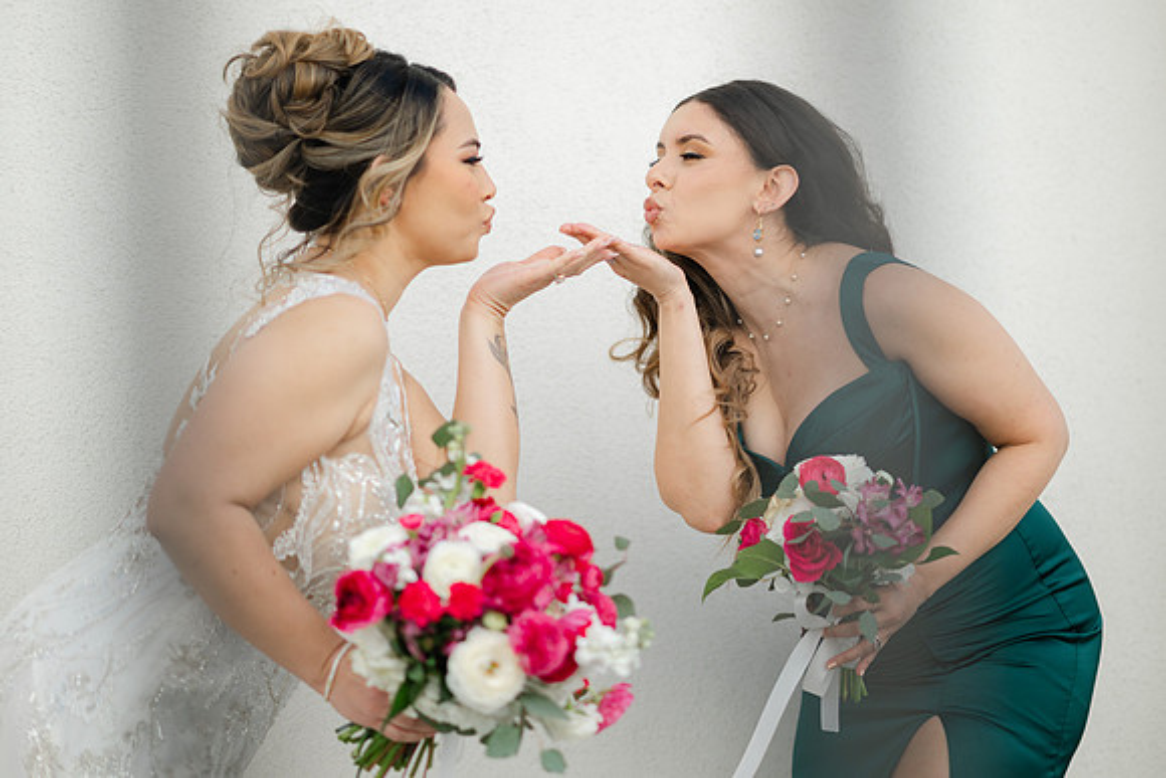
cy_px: 389
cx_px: 583
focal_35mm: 85
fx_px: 2754
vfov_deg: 16.1
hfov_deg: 23.9
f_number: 1.8
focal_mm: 85
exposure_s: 1/4000
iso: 80
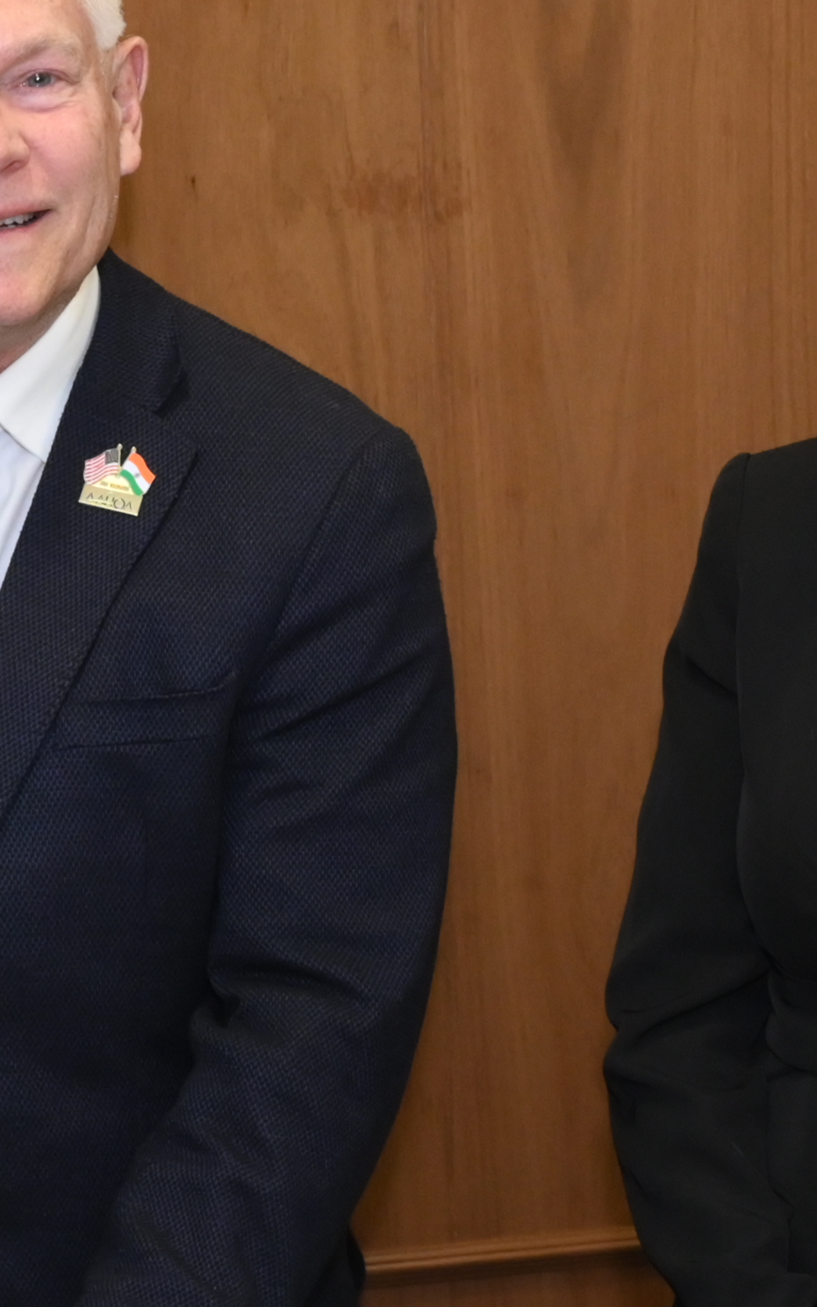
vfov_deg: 13.7
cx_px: -750
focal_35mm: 153
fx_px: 5452
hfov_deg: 8.2
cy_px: 768
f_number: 5
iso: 2000
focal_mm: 37
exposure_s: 1/160
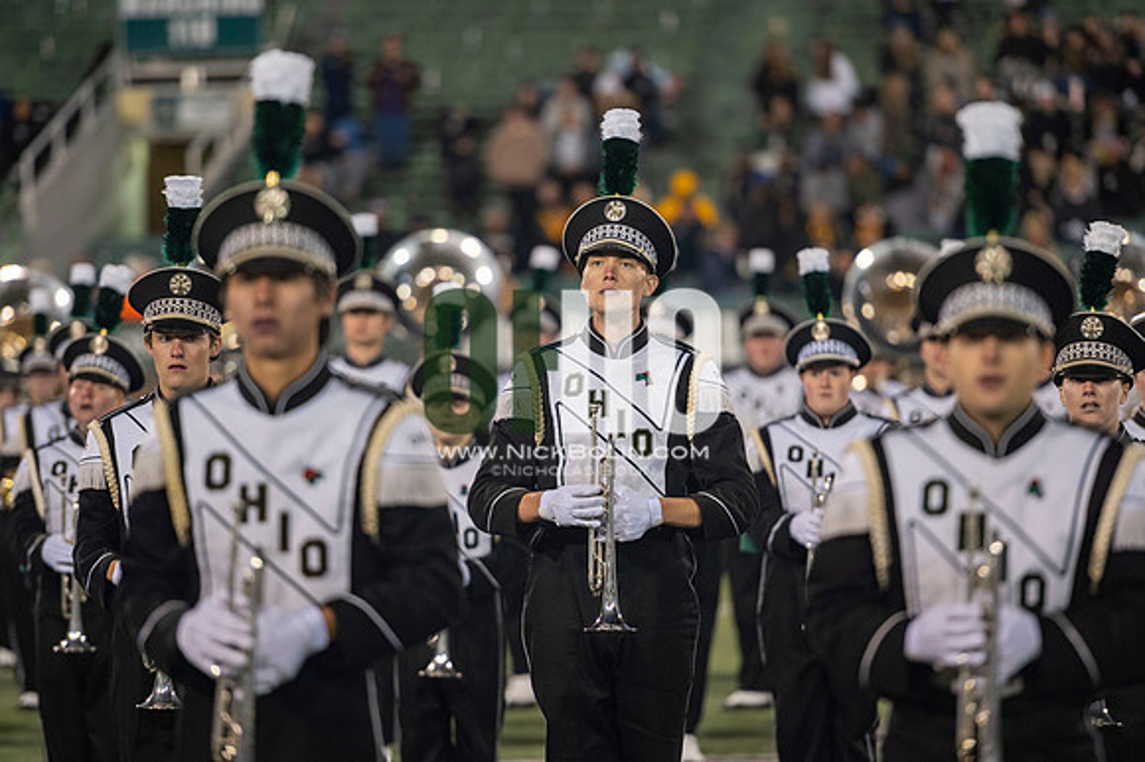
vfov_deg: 6.9
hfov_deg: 10.3
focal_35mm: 200
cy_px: 381
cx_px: 572
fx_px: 6357
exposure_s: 1/500
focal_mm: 200
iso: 1000
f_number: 2.8
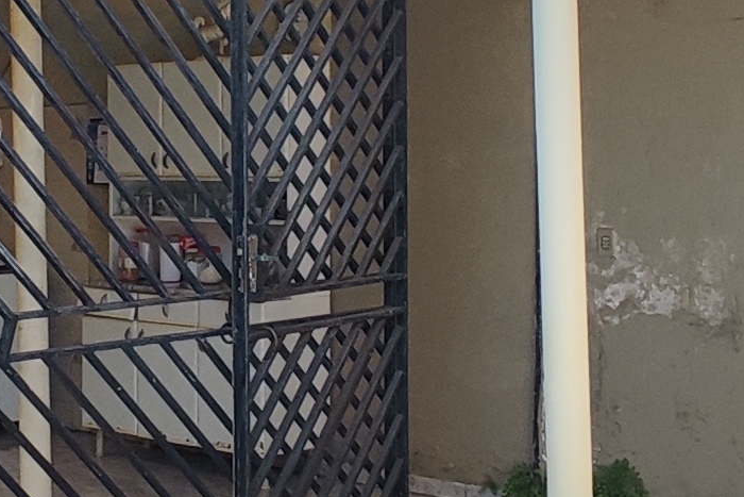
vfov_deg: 17.5
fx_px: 1612
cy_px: 178
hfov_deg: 25.6
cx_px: 167
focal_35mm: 78
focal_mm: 1.65
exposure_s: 1/365
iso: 50
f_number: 2.2
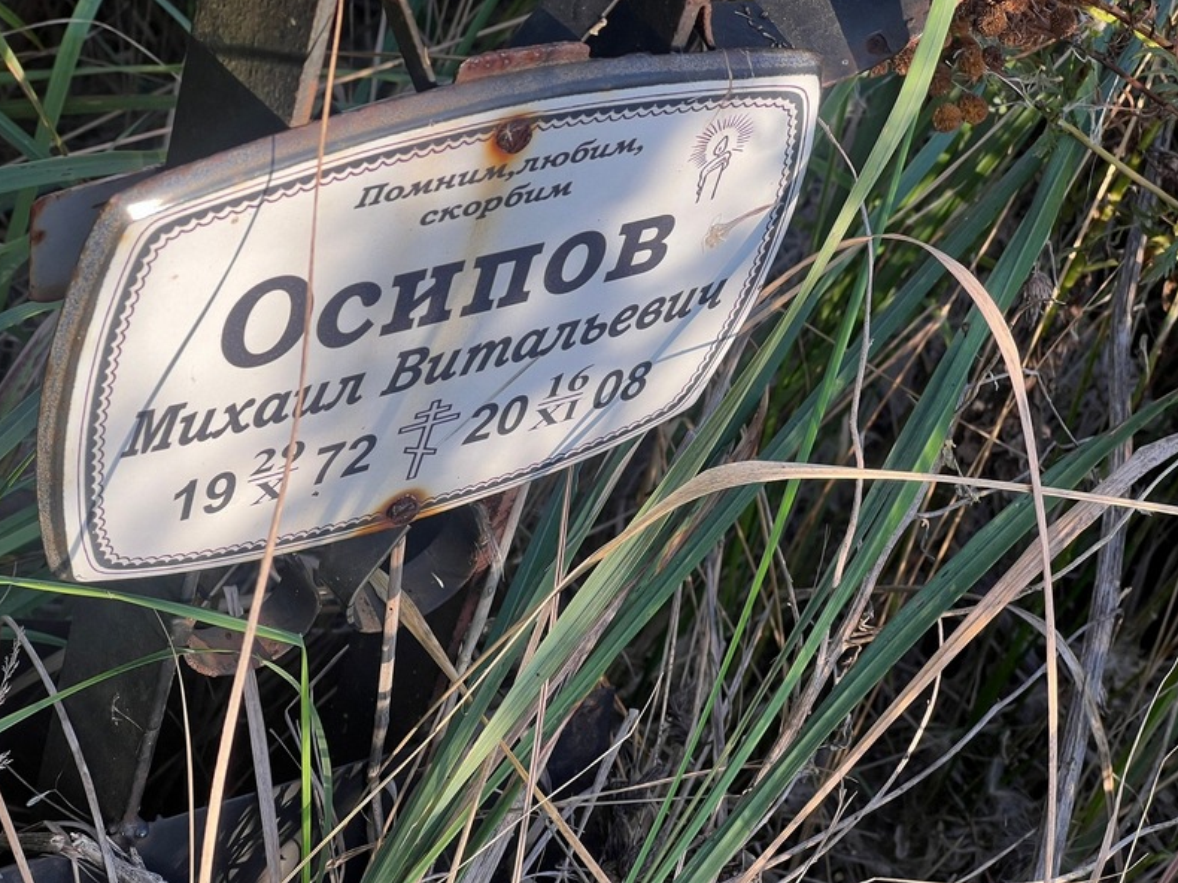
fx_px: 2654
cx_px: 586
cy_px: 443
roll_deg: -20.0
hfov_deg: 25.0
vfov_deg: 18.9
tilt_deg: -41.5
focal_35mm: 78
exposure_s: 1/103
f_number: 2.8
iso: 32
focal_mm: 9
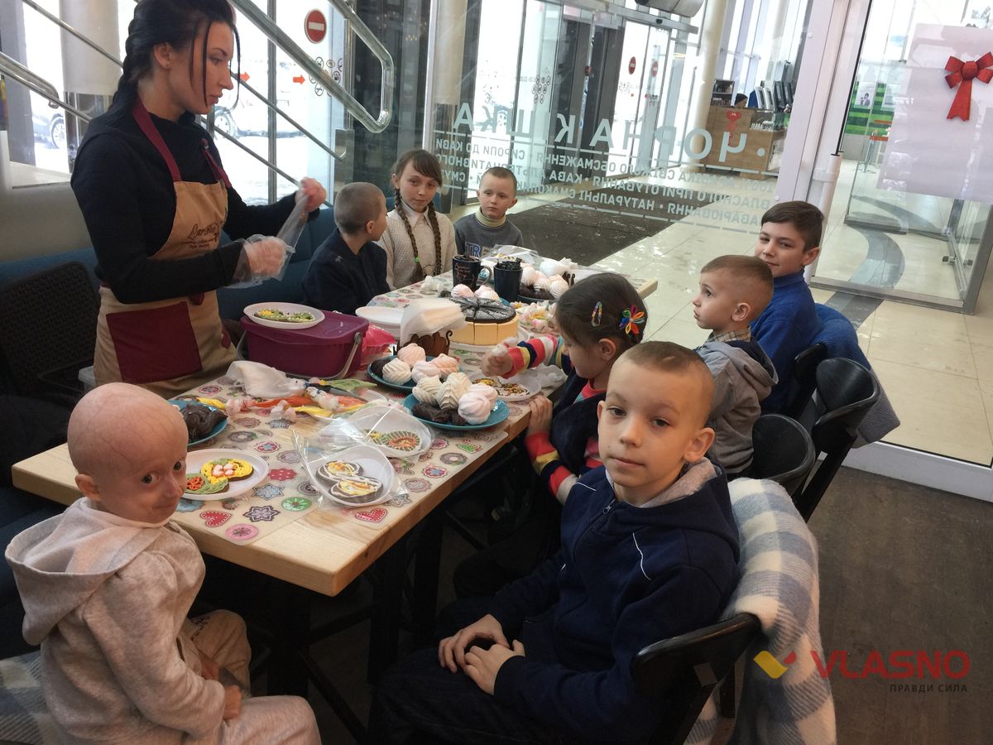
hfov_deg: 61.7
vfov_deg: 48.2
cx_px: 496
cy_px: 372
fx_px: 832
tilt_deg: -19.4
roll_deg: -4.6
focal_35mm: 29
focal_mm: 4.15
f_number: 2.2
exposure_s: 1/17
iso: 40
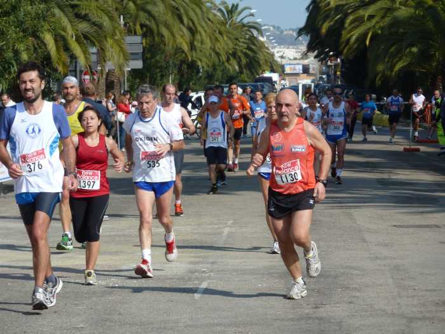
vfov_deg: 8.2
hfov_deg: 10.9
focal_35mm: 182
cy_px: 167
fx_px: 2340
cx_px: 222
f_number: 5
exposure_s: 1/500
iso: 100
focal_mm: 29.9
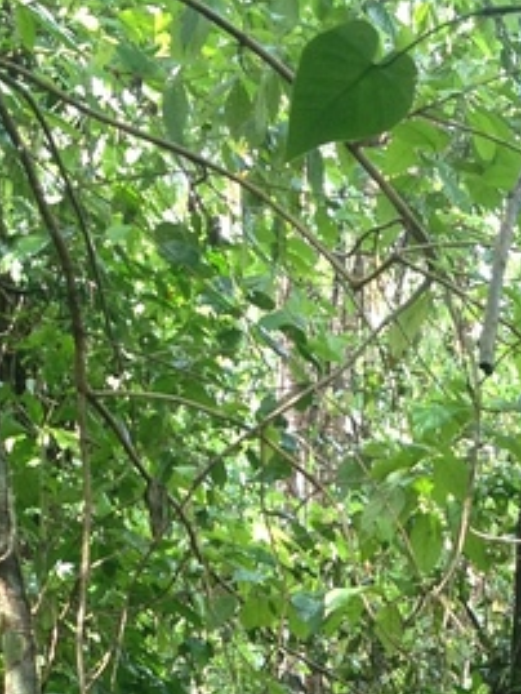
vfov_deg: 12.0
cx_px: 245
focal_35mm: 156
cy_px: 1071
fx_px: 3128
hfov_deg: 9.5
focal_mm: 4.28
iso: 50
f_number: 2.4
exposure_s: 1/40
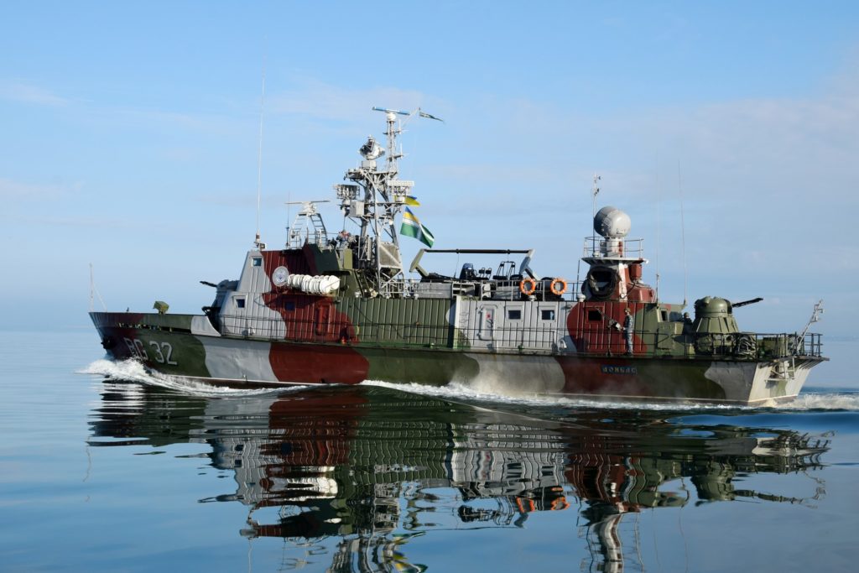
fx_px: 1360
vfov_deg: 23.8
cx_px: 430
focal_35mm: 57
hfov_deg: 35.0
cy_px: 286
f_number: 10
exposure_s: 1/400
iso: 200
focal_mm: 38
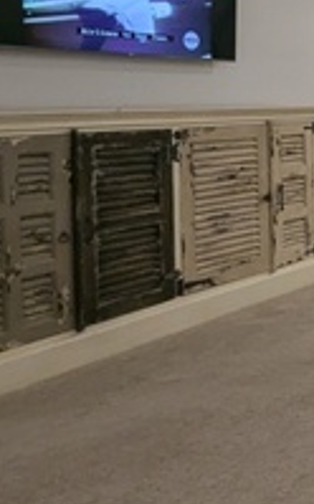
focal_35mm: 46
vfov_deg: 42.1
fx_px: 631
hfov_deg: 15.1
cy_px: 119
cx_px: 757
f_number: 2.2
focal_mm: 1.95
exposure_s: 1/40
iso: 224
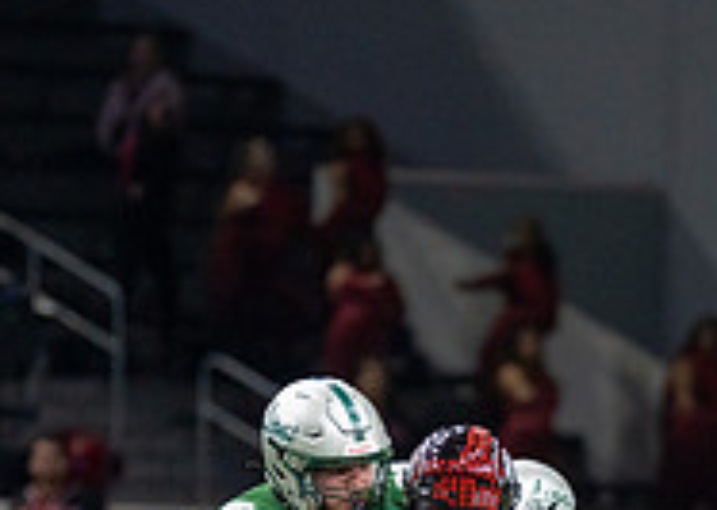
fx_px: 15291
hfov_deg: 2.7
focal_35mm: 752
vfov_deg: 1.9
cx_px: 632
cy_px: 682
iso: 1600
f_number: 2.8
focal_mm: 200
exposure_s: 1/1250
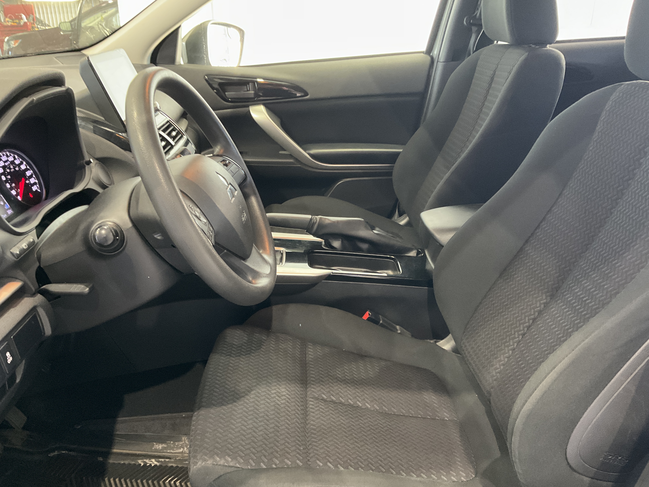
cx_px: 324
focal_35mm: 29
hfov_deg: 61.7
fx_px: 544
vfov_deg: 48.2
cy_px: 244
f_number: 1.8
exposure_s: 1/30
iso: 250
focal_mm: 3
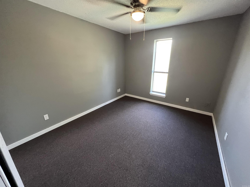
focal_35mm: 13
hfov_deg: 106.2
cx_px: 125
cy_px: 94
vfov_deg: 89.9
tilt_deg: -18.0
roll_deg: +0.2
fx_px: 94
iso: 500
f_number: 1.8
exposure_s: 1/60
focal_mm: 1.57
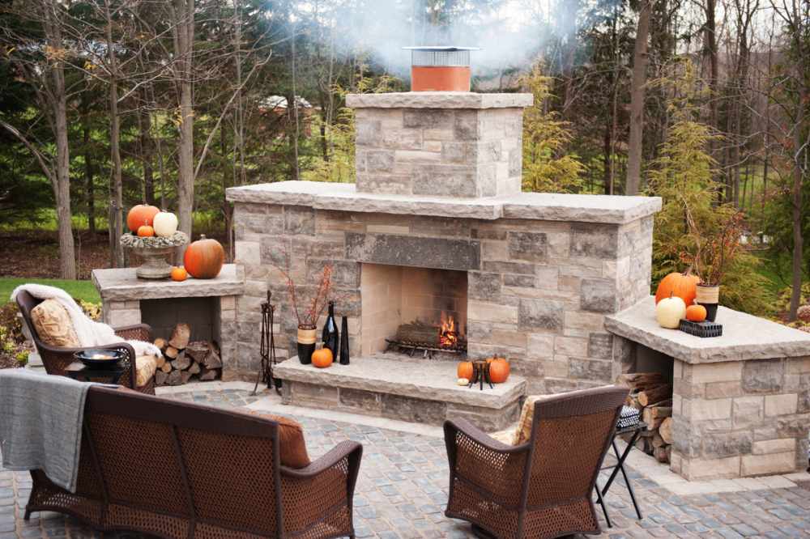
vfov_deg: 24.6
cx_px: 405
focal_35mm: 55
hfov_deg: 36.3
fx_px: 1237
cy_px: 270
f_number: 2.8
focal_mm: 55
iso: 1000
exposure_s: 1/200
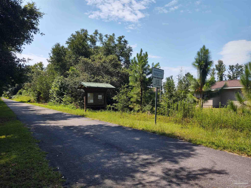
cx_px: 126
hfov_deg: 65.3
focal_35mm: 27
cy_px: 94
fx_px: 196
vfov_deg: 51.4
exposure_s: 1/4729
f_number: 1.7
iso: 100
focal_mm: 4.75
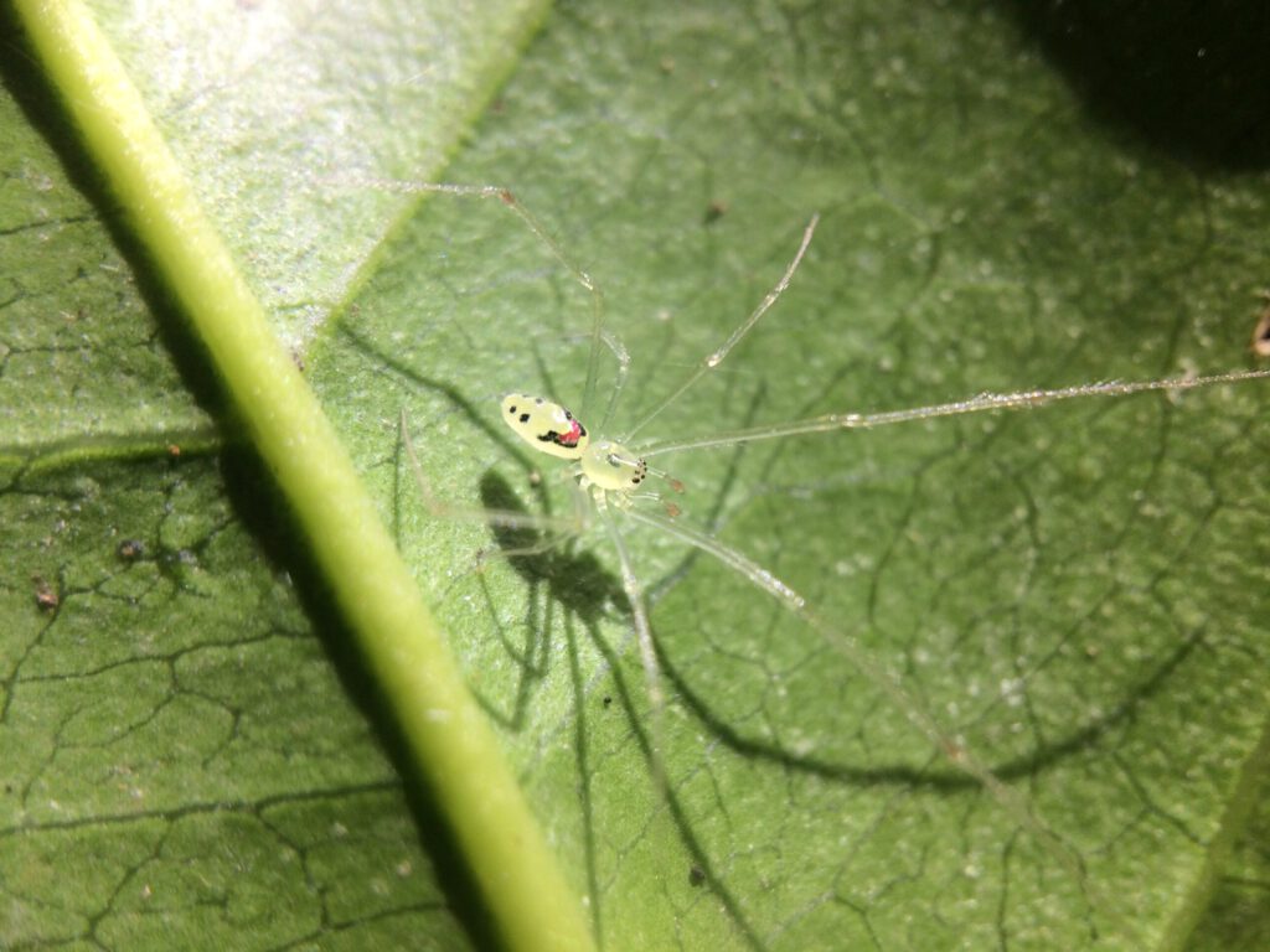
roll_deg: +10.2
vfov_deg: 48.2
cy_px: 476
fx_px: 1064
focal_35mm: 29
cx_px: 635
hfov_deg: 61.7
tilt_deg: -11.0
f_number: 2.2
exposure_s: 1/60
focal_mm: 4.15
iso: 32
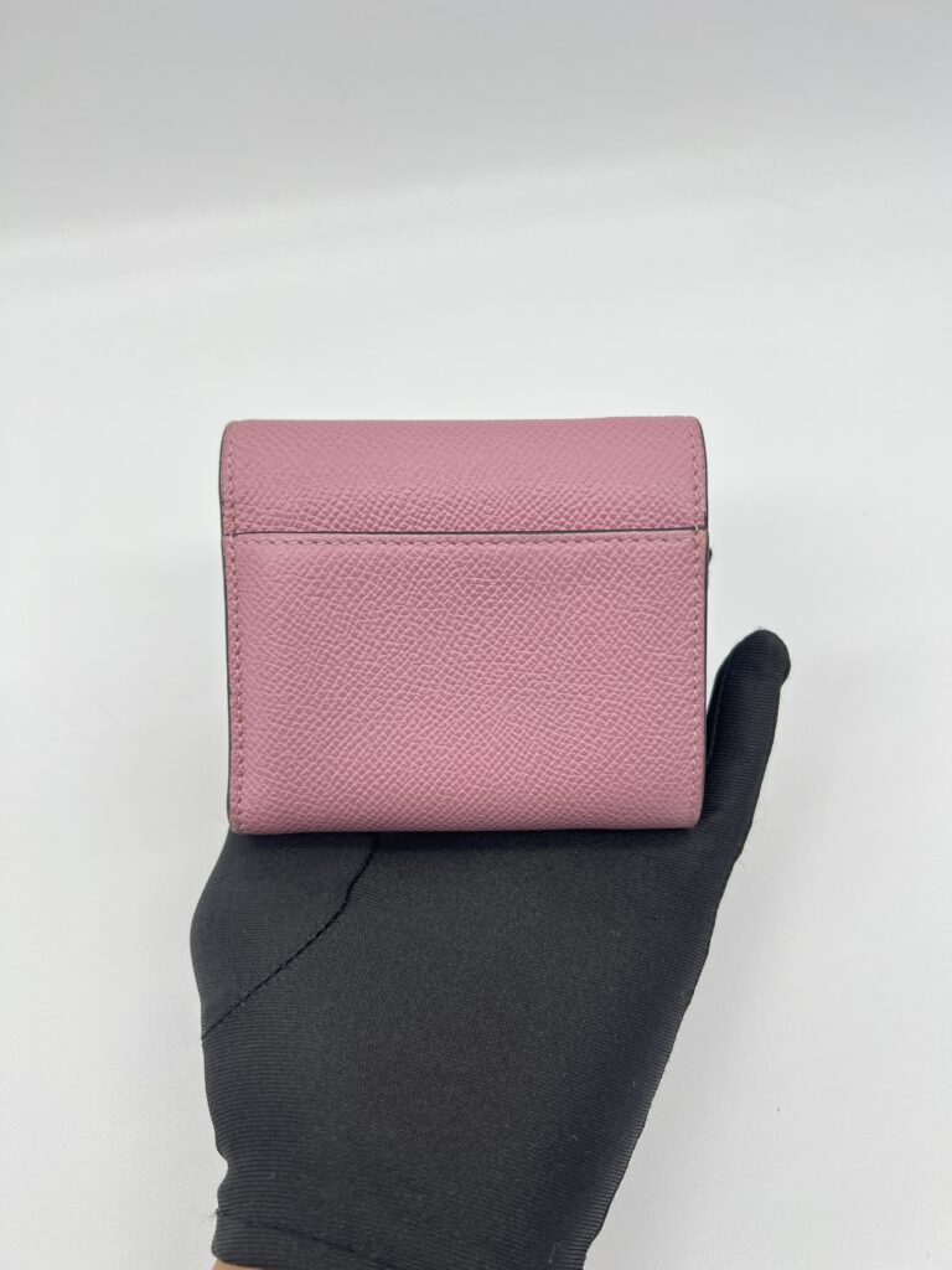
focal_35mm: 26
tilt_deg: -56.3
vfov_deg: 67.3
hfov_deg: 53.1
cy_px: 635
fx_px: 953
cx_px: 476
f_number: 1.5
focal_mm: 5.7
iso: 32
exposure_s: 1/102
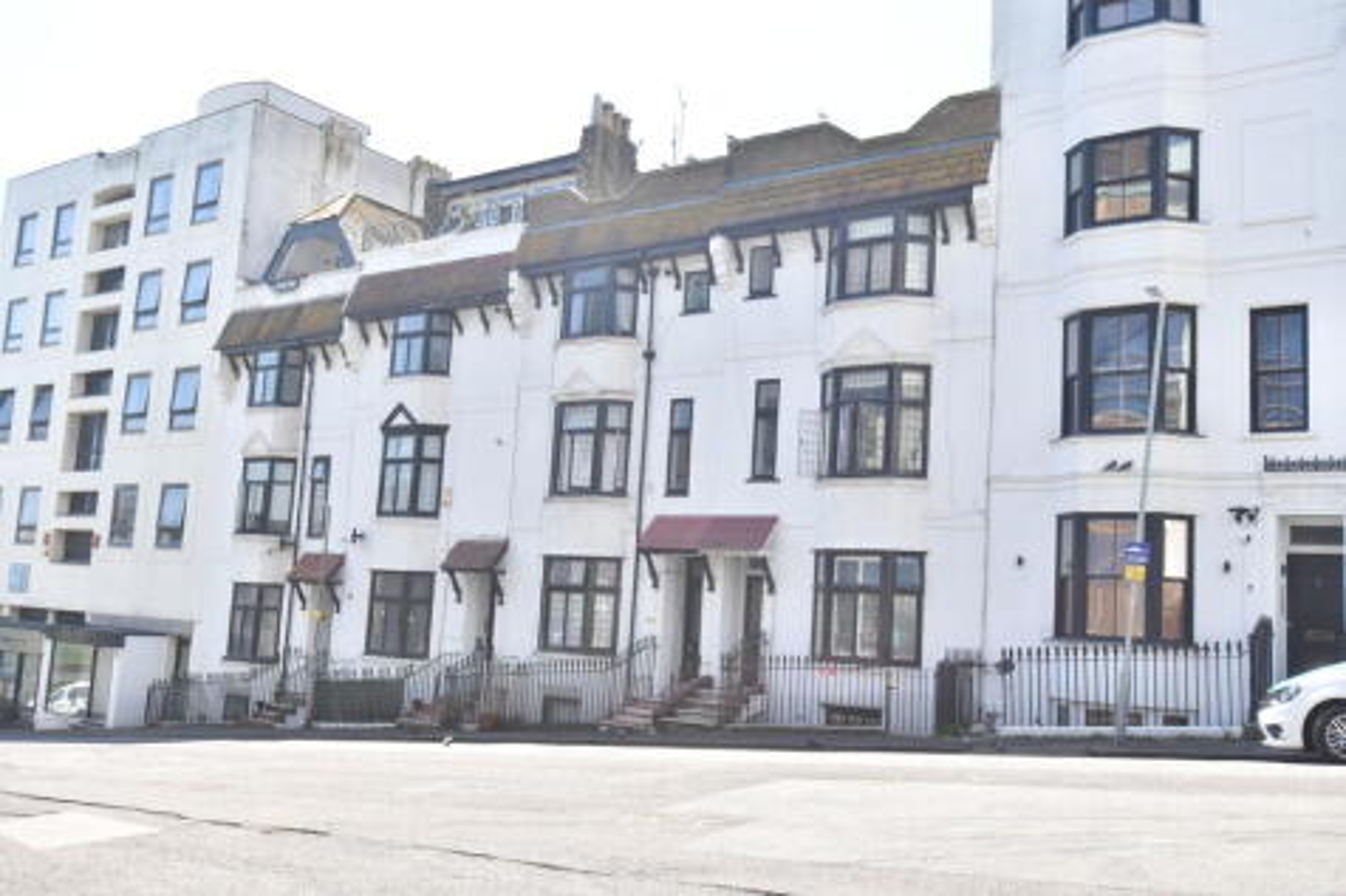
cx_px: 673
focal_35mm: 33
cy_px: 448
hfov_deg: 57.2
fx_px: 1233
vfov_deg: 39.9
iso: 500
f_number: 9
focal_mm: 22
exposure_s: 1/320
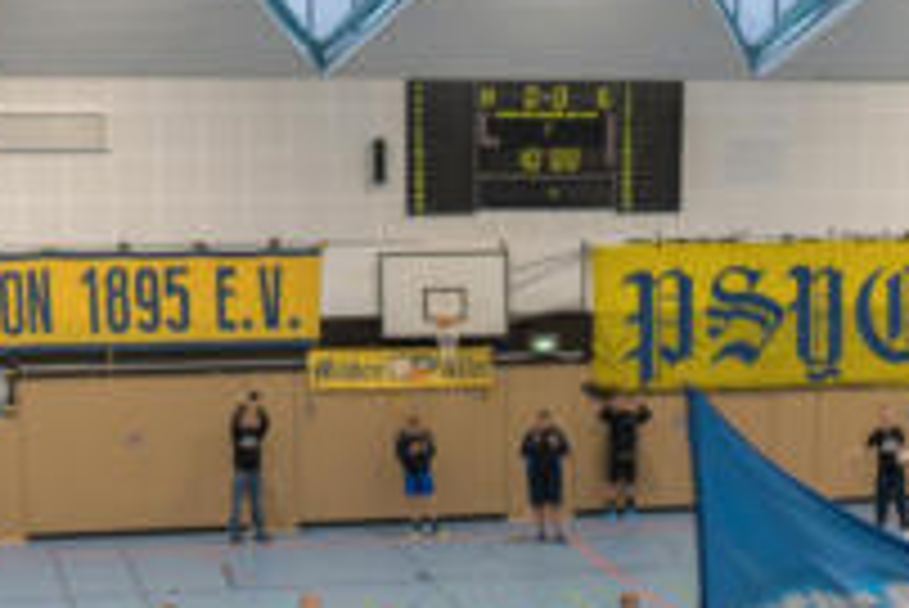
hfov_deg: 22.8
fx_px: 2249
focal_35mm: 89
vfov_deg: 15.0
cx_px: 554
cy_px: 651
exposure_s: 1/80
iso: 800
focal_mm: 24
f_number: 4
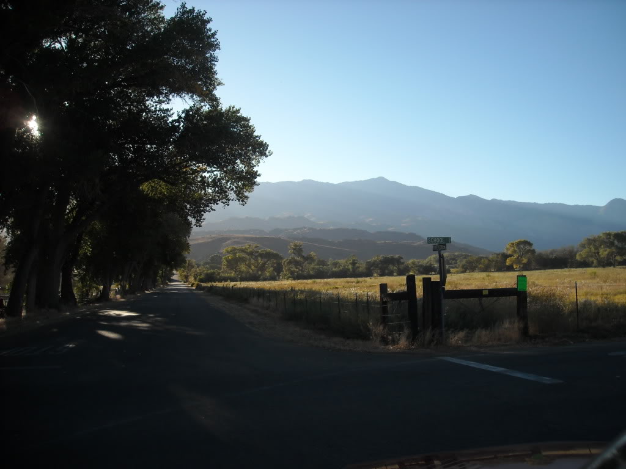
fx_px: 633
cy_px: 234
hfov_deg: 52.6
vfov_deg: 40.7
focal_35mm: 35
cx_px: 313
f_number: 5.6
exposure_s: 1/192
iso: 64
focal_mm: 5.7
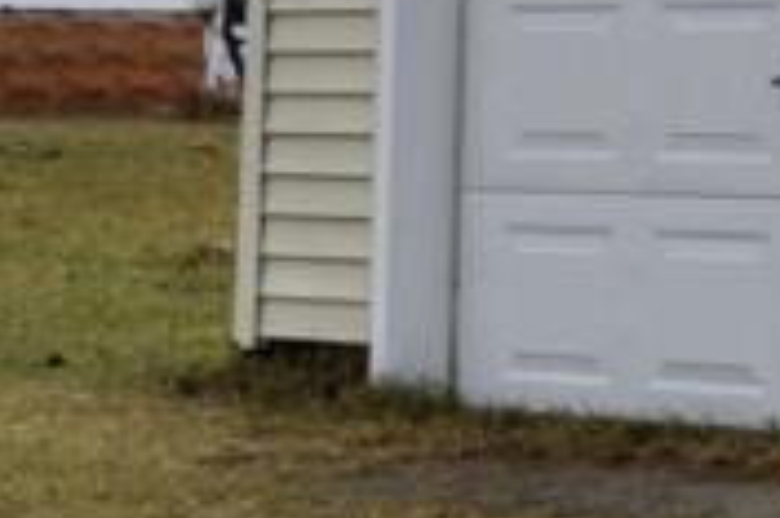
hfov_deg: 8.4
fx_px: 4697
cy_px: -350
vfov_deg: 6.2
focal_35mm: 217
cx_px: 2129
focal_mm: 22
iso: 200
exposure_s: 1/200
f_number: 7.1
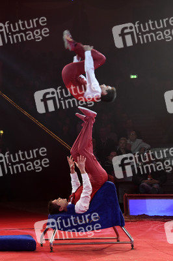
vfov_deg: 31.0
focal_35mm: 65
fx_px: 469
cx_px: 86
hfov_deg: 20.9
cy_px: 130
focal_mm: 65
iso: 1600
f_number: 6.3
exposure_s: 1/160
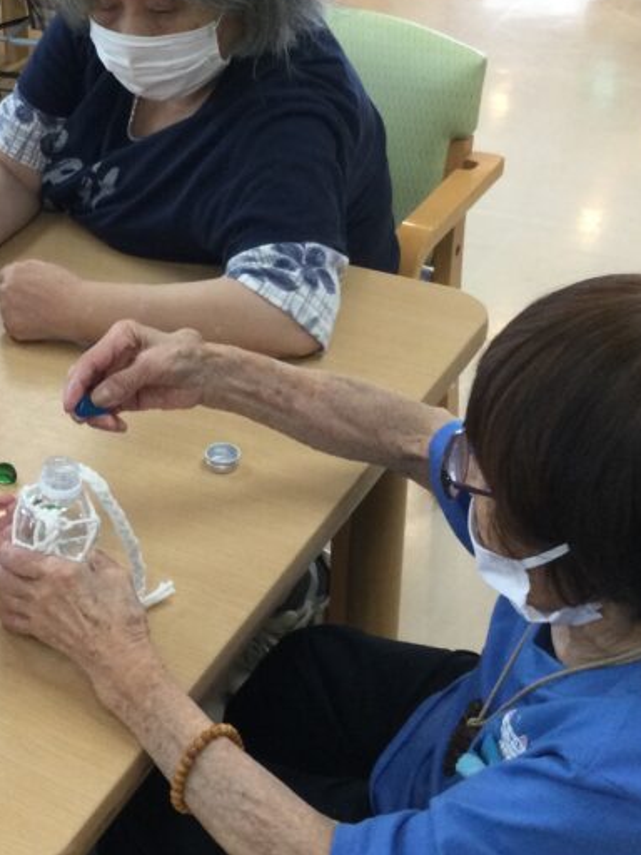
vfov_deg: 31.1
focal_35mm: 62
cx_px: 42
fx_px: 1531
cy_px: 349
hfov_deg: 22.9
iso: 100
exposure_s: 1/30
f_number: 2.4
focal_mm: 3.3
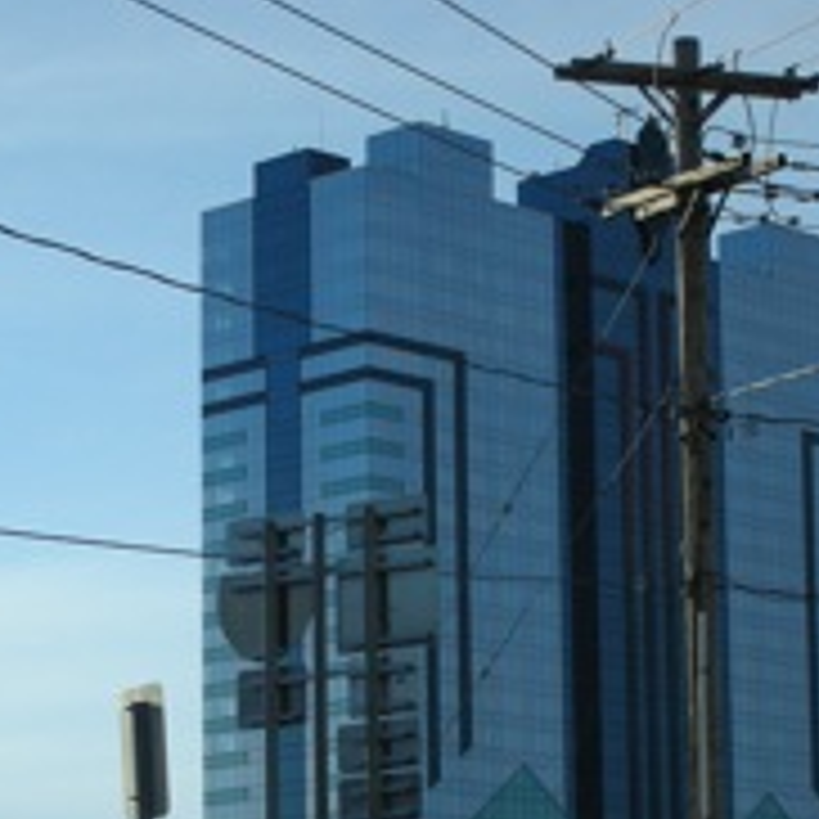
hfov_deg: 12.3
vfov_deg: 12.3
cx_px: 356
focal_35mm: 142
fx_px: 3801
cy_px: 598
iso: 85
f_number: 11.6
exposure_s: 1/125
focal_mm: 12.2
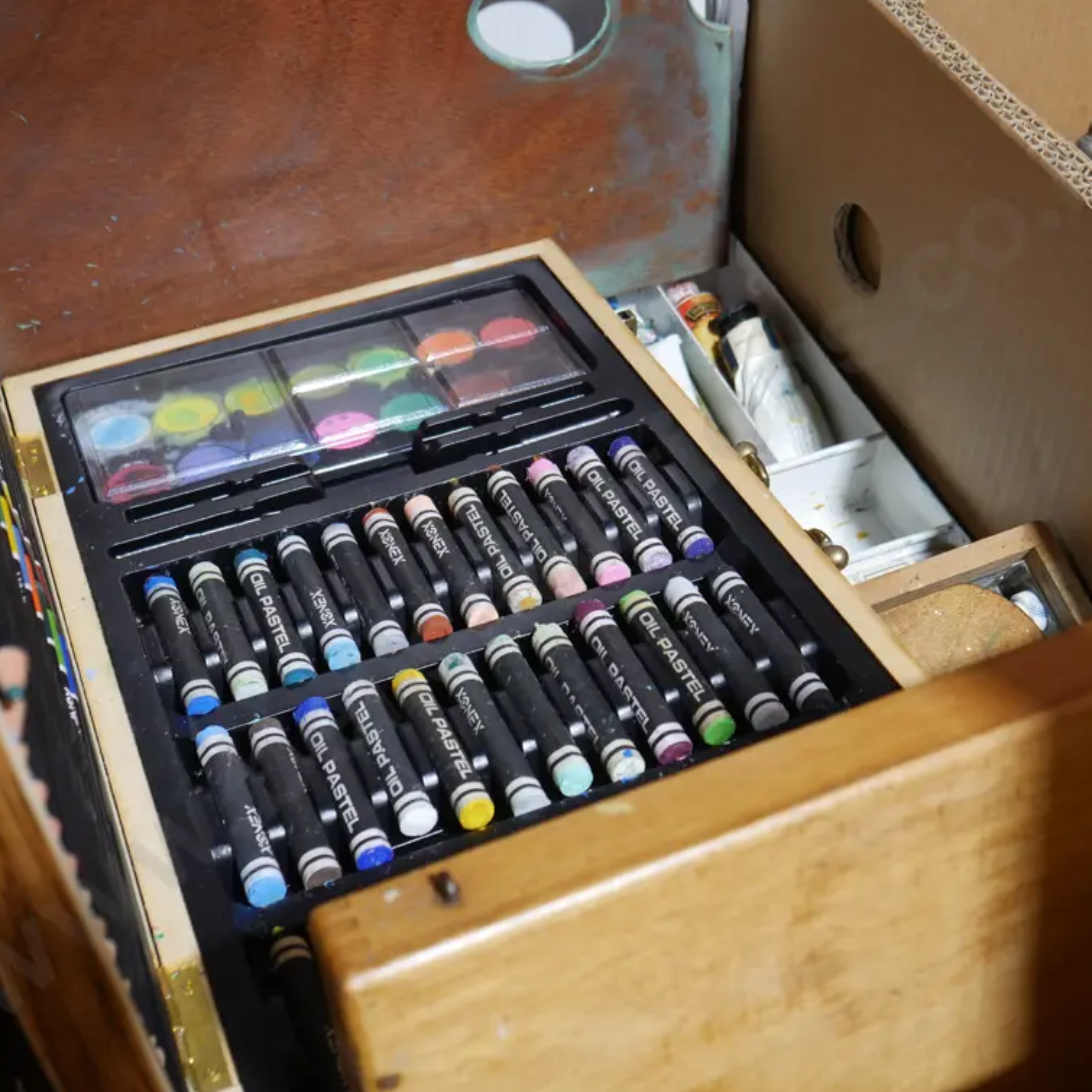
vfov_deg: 35.4
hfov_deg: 35.4
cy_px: 555
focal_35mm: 48
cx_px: 564
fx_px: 1713
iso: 500
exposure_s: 1/60
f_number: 4.5
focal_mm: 20
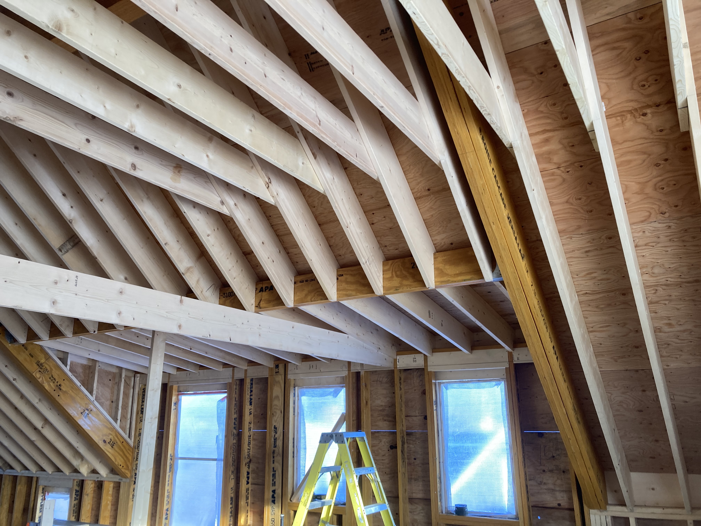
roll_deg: -0.2
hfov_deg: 63.4
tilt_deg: +20.1
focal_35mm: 28
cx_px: 350
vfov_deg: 49.7
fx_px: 567
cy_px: 263
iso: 64
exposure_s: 1/121
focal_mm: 3.99
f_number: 1.8
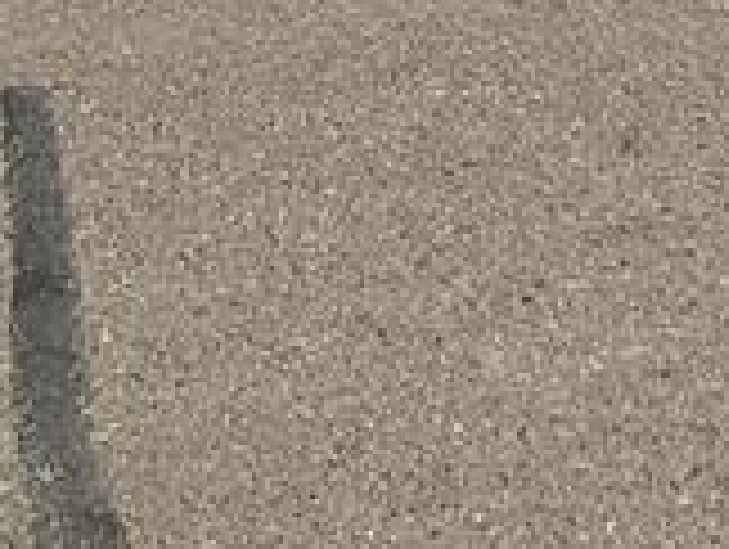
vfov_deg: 14.0
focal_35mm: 82
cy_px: -666
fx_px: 1729
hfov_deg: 23.5
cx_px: 576
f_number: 2.2
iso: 50
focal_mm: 2.2
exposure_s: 1/5883
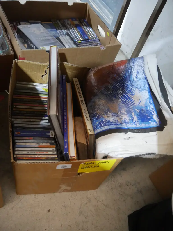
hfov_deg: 49.7
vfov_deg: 63.4
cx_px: 86
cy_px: 116
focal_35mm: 28
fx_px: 187
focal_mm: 14
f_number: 3.5
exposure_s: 1/60
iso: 2500
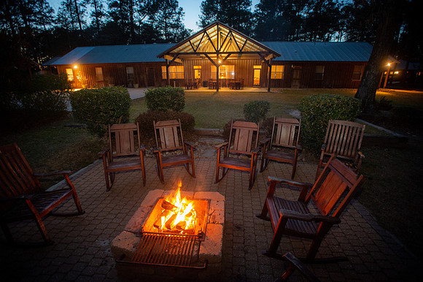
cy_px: 141
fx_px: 200
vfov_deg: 70.4
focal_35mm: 17
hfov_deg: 93.3
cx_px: 212
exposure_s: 1/30
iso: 4000
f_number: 2.8
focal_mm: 17
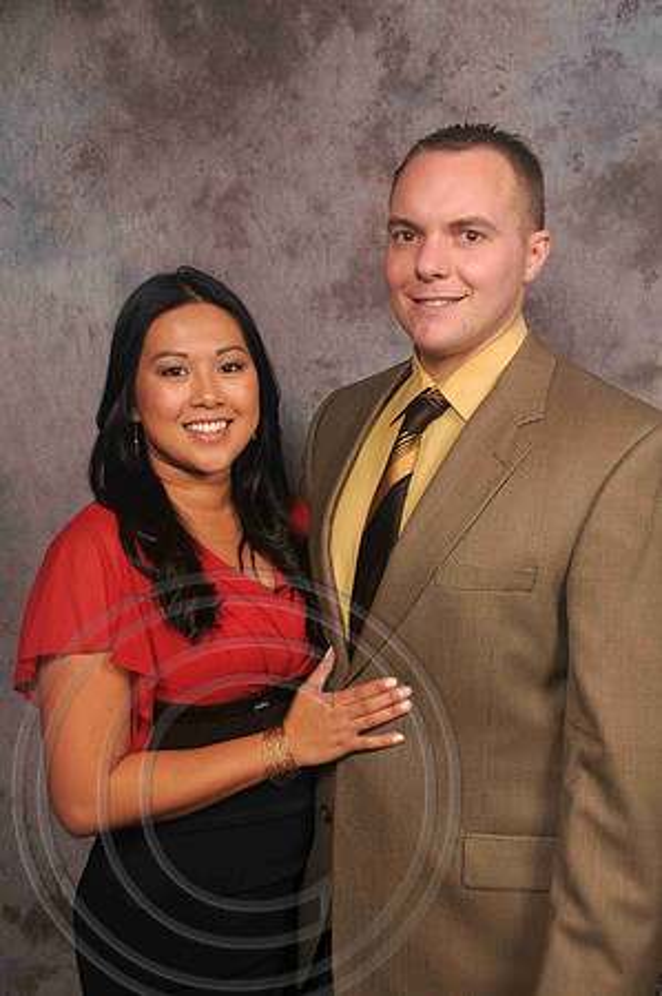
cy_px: 498
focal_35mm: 48
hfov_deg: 28.0
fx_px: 1327
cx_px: 331
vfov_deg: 41.2
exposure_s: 1/125
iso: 200
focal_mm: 32
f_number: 5.6
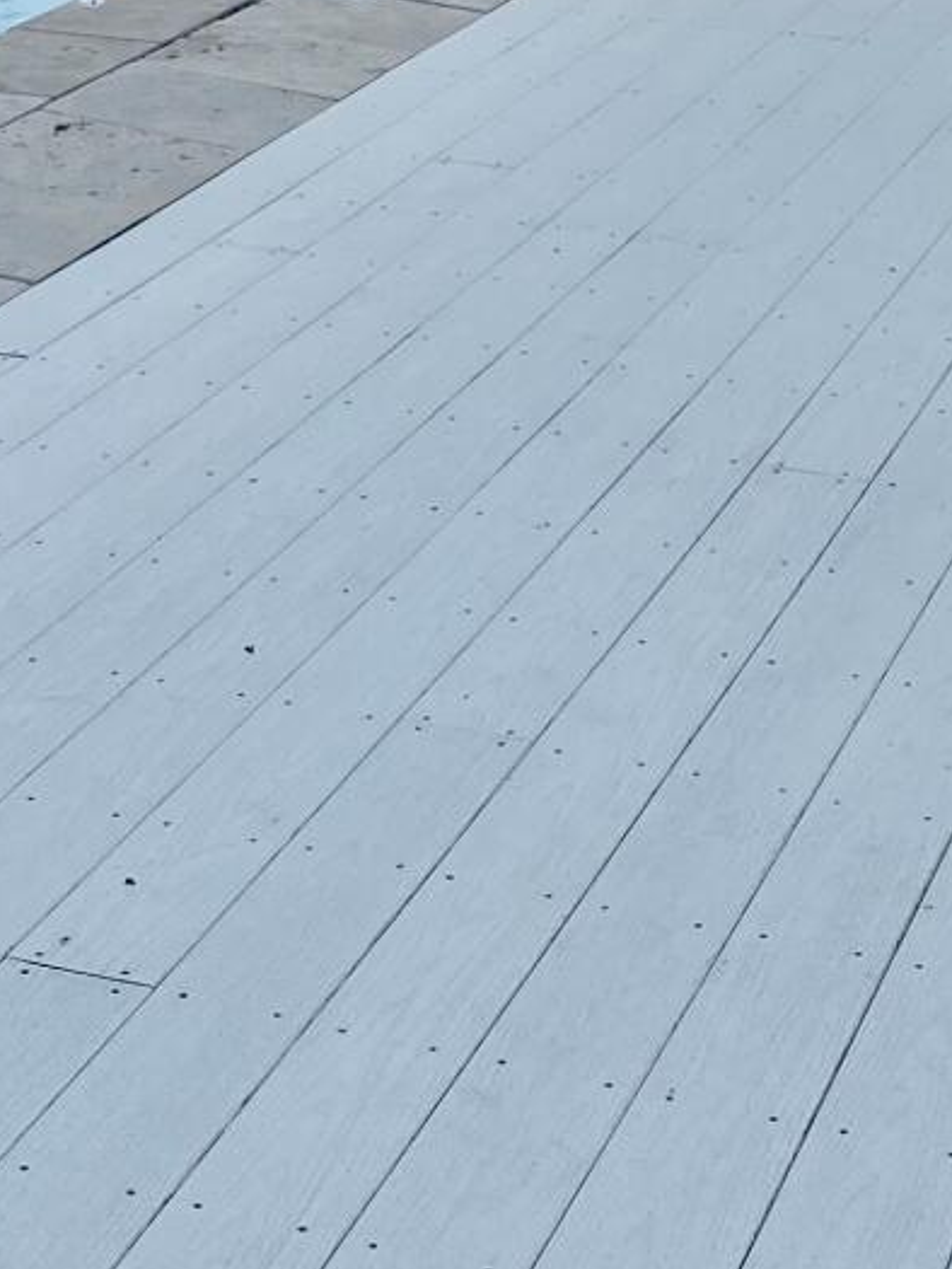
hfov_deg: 14.9
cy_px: -394
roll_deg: -2.1
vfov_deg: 18.4
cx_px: 430
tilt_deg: -5.1
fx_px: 3629
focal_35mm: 99
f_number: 1.8
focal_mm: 4.25
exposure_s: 1/4444
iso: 32
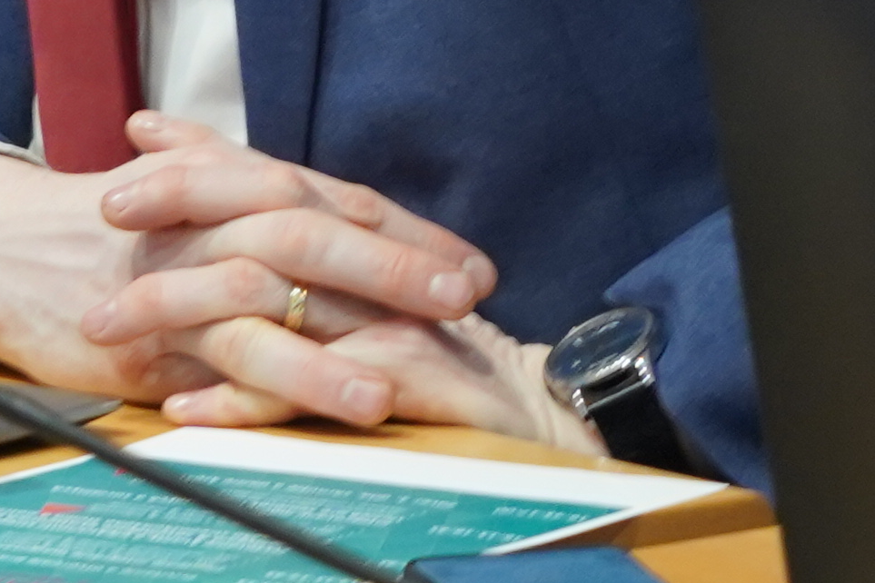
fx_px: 16964
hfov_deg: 2.9
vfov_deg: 2.0
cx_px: -597
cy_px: -691
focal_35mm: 698
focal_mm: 112
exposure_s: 1/80
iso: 2000
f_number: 6.3
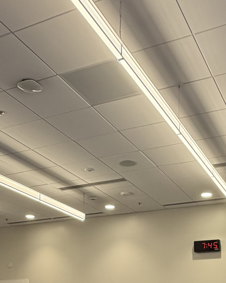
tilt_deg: +6.2
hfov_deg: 29.1
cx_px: 109
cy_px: 279
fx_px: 435
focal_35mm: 52
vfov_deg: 33.2
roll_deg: -1.4
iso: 100
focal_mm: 2.22
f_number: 2.2
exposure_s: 1/75
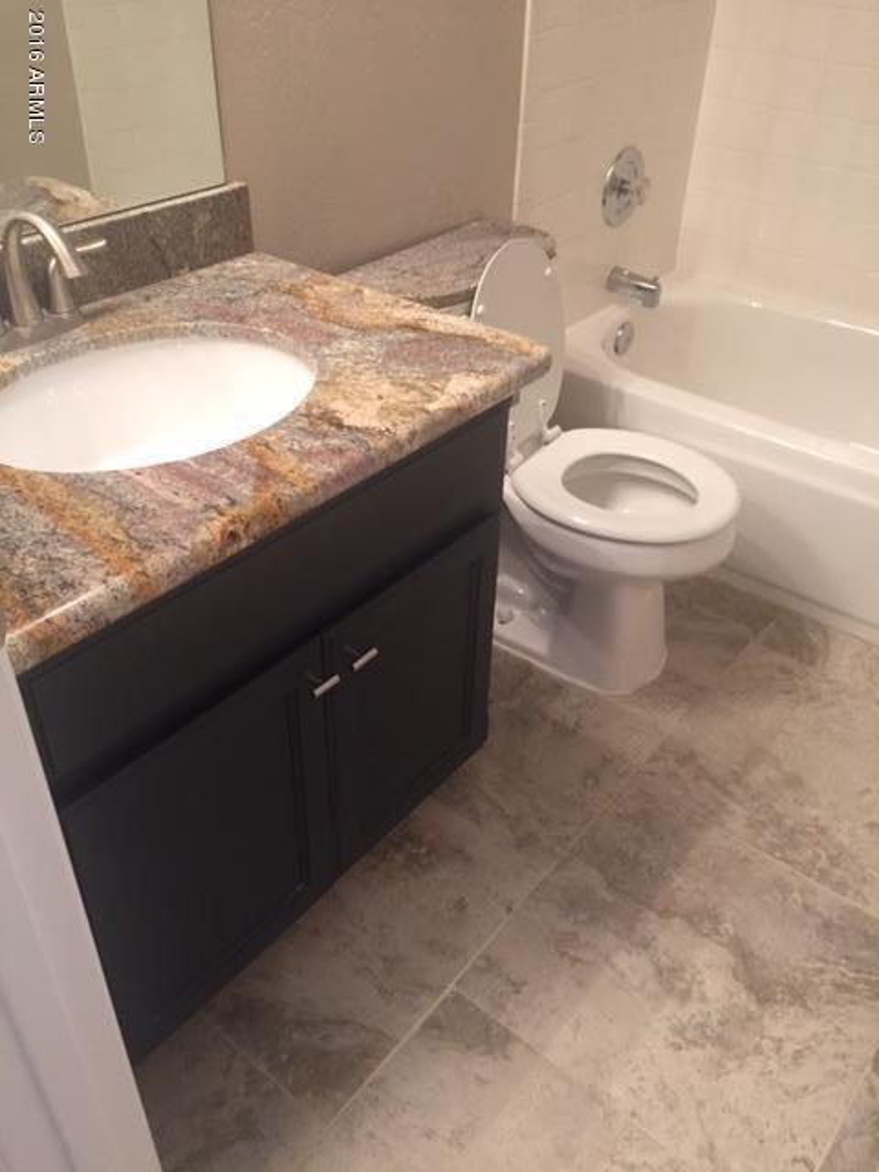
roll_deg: -0.3
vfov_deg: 61.7
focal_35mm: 29
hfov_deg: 48.2
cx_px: 440
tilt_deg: -36.3
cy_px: 586
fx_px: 982
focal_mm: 4.15
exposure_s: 1/30
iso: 125
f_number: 2.2
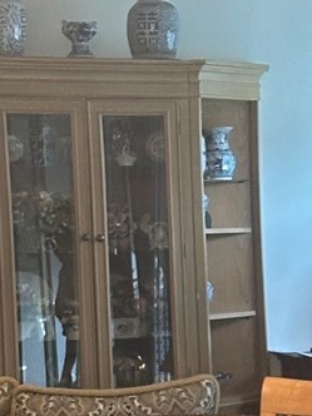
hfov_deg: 6.4
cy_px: 709
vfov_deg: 8.3
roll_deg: +0.1
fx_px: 2776
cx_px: 459
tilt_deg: -9.9
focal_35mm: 231
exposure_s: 1/40
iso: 200
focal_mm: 6.86
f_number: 1.78
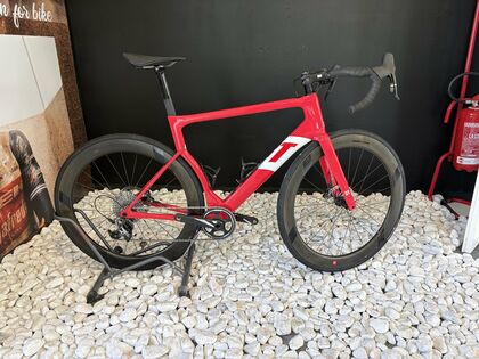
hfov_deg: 67.3
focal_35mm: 26
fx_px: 360
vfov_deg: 53.1
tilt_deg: -19.0
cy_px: 180
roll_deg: +1.2
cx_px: 240
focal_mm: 5.96
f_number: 1.6
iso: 64
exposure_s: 1/50
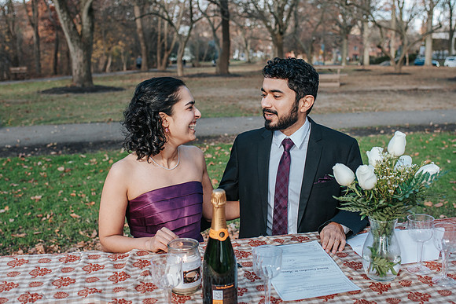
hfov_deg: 44.2
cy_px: 122
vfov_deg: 30.2
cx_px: 237
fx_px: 562
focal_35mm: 44
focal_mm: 35
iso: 400
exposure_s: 1/640
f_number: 3.5
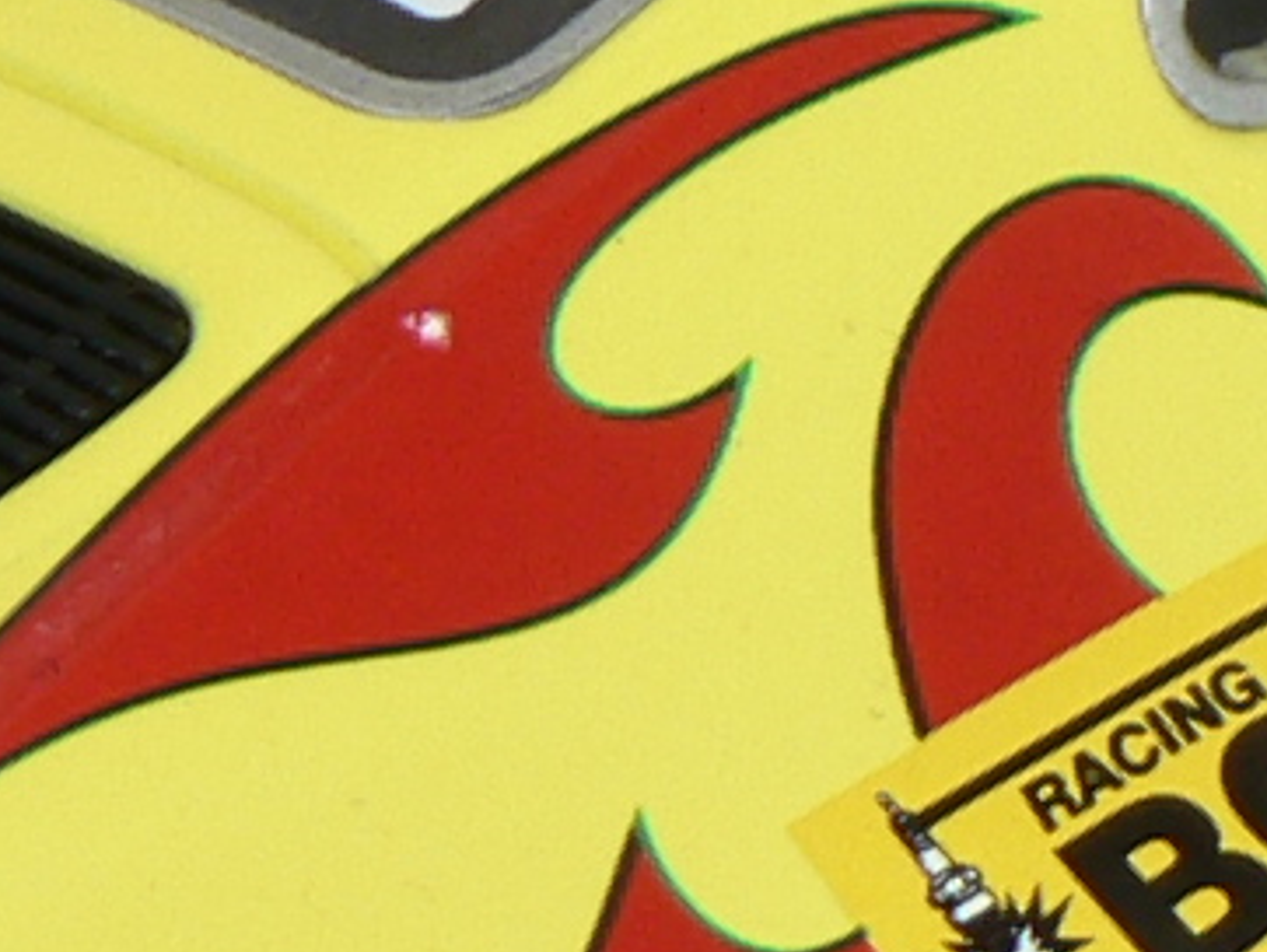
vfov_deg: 2.1
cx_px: 1491
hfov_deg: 2.8
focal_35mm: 700
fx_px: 25638
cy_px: -70
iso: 80
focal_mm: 16.5
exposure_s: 1/60
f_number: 3.2
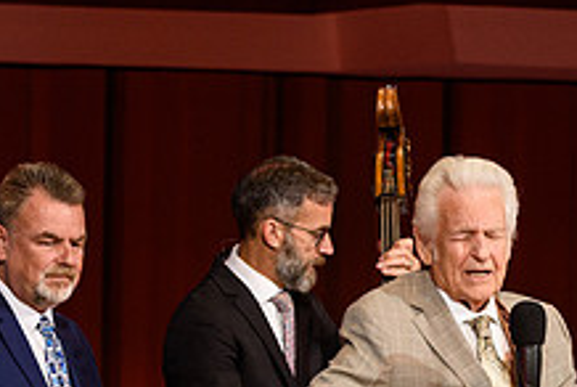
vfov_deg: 3.0
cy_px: 330
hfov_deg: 4.4
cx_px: 582
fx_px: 7415
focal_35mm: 462
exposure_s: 1/320
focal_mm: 150
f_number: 5
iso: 2500
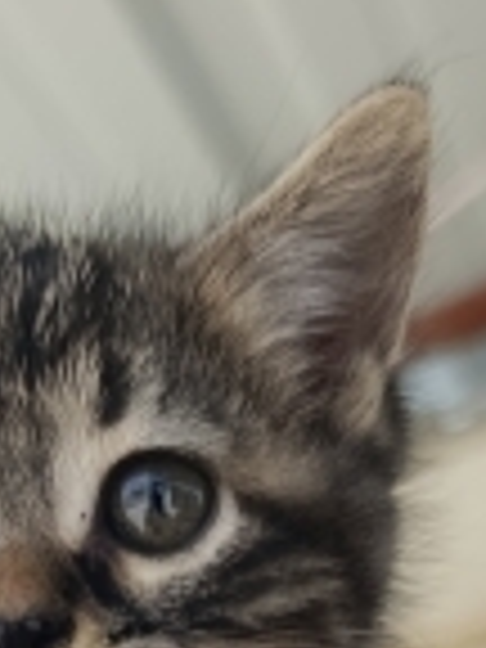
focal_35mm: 80
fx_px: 1498
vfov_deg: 19.3
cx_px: 182
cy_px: 1120
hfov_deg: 18.4
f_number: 1.65
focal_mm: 6.11
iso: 50
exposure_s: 1/161
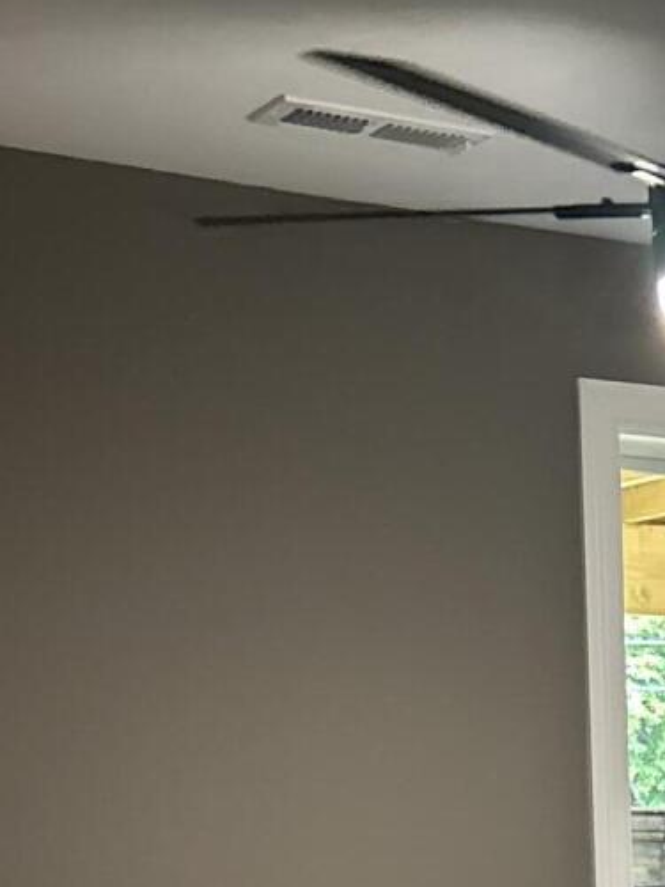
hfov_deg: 13.0
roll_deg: -0.6
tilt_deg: -8.5
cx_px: 1174
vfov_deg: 17.3
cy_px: 1276
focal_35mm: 104
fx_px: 2664
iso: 200
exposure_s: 1/60
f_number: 1.5
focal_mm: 5.7
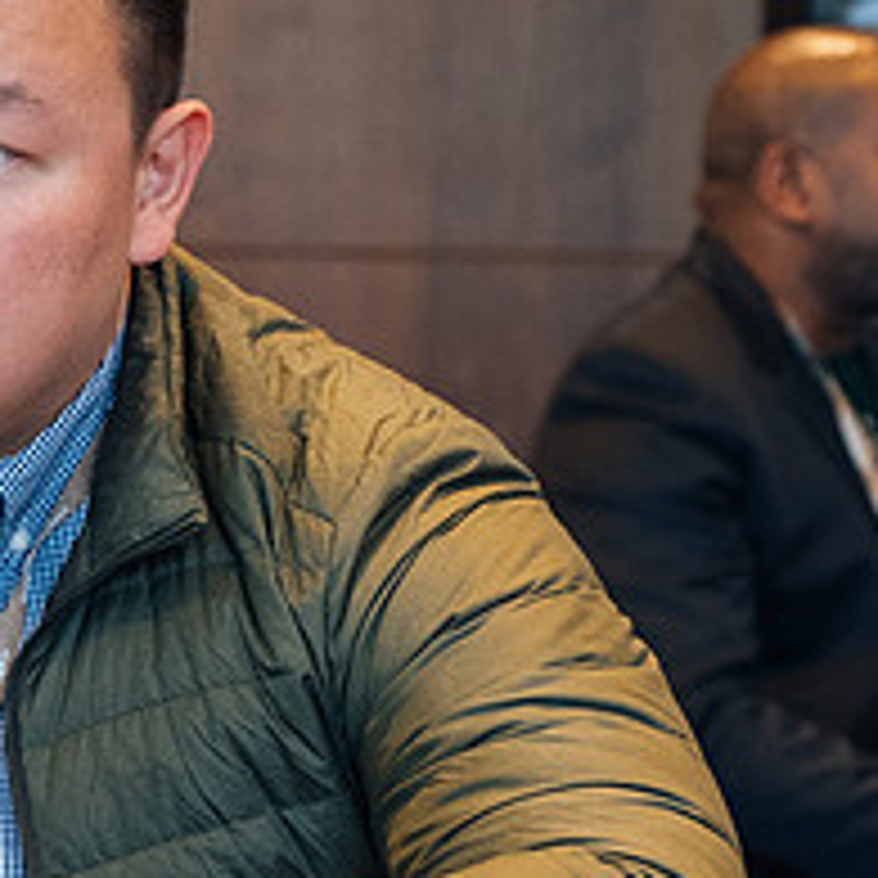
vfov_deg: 10.5
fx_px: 4792
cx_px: -324
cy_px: 511
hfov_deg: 10.2
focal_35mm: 167
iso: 1600
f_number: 3.2
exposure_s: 1/250
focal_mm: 44.1
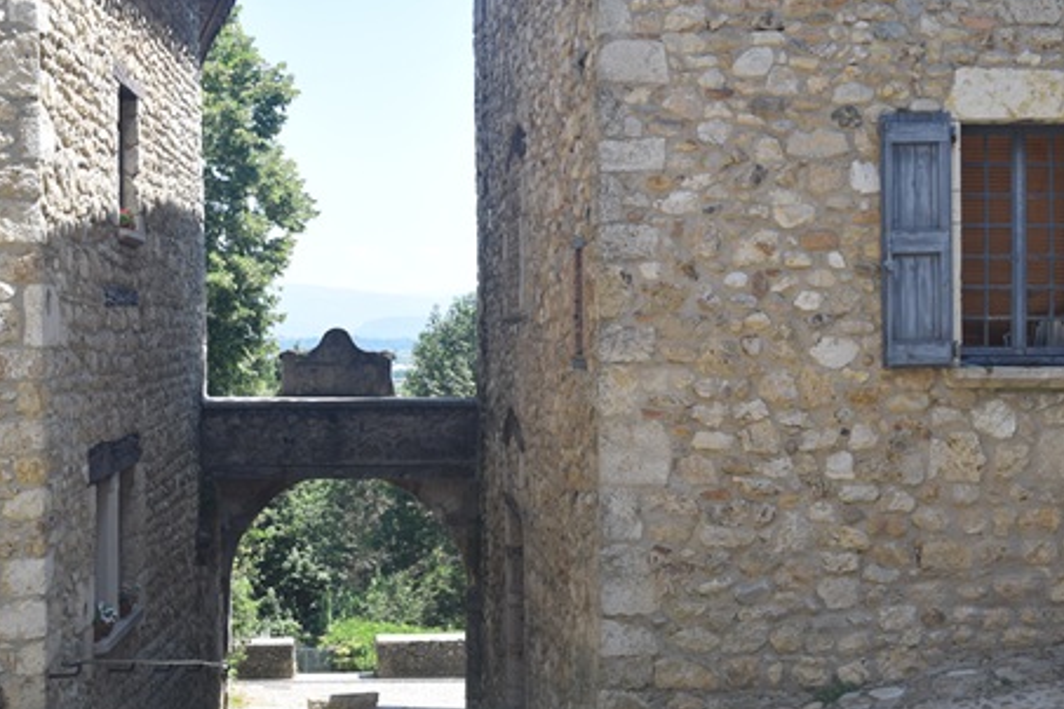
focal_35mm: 54
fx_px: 1586
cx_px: 430
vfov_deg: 25.2
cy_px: 378
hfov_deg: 37.0
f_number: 8
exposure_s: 1/100
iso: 100
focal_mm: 27
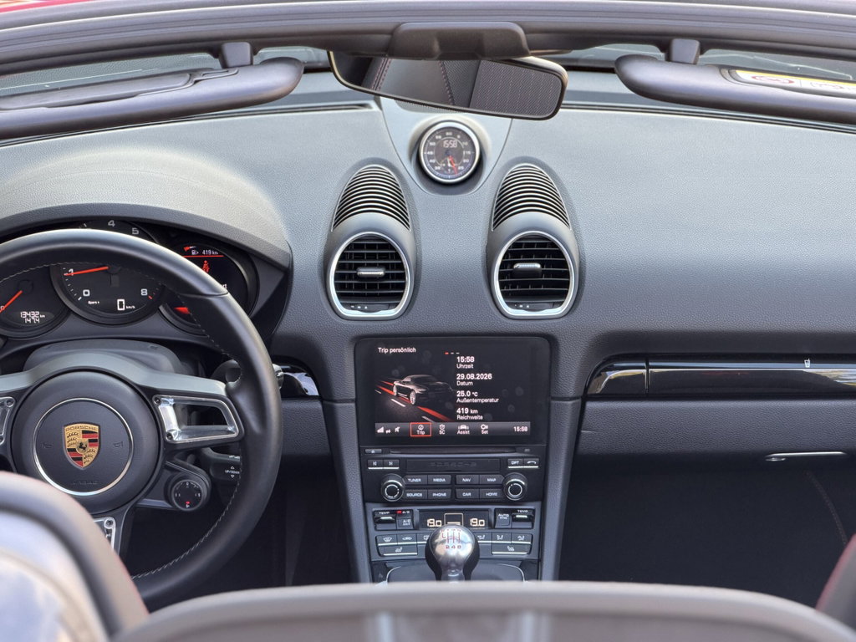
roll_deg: +2.0
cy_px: 321
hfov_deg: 19.6
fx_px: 2473
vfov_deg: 14.8
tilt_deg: -28.4
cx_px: 428
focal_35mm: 100
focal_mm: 16.89
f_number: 2.8
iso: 320
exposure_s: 1/121
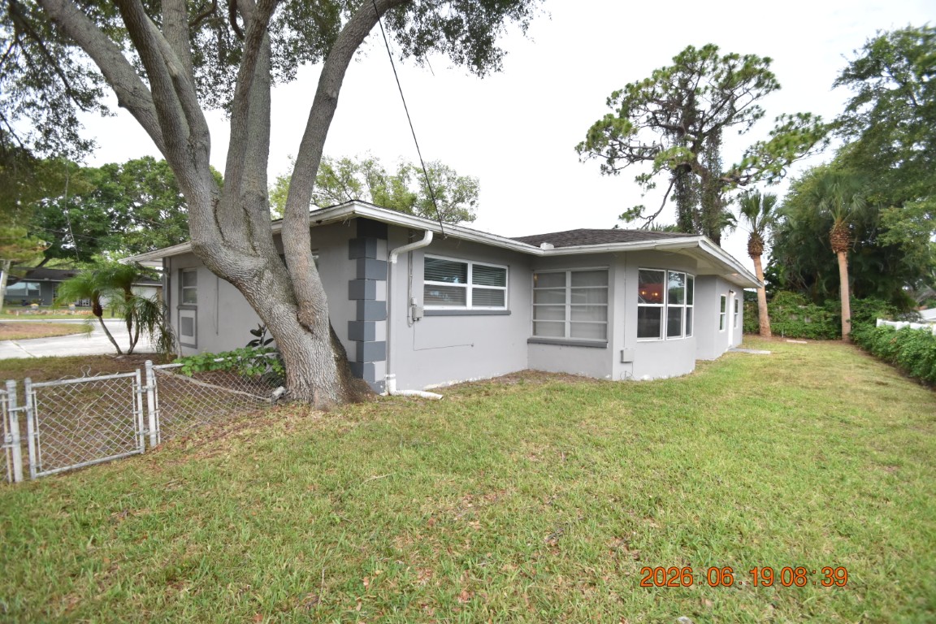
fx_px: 390
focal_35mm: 15
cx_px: 468
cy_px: 312
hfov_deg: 100.4
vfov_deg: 77.3
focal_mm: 10
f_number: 3.5
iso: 800
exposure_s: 1/1000
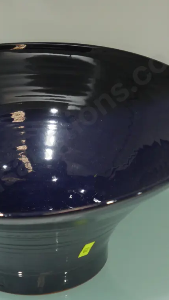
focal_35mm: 123
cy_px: 151
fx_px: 979
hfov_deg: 9.8
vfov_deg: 17.4
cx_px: 41
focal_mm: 42
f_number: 5.6
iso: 2000
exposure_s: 1/100
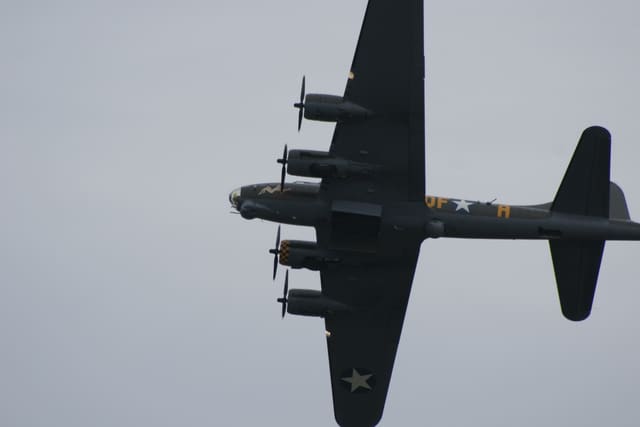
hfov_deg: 4.6
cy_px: 214
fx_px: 8001
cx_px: 320
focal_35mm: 450
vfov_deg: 3.1
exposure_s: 1/640
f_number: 8
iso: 200
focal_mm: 300
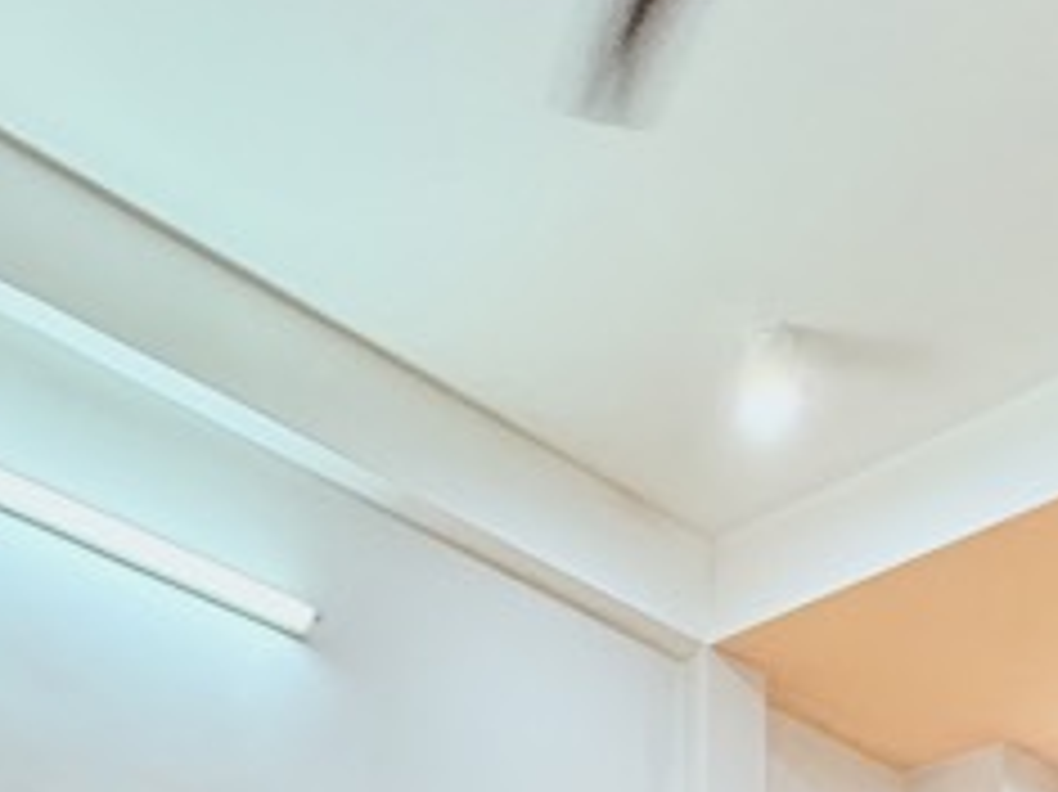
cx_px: 500
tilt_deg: +1.7
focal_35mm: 61
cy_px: 1485
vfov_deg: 18.2
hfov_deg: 31.7
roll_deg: -0.8
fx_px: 1863
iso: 400
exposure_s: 1/50
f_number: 2.2
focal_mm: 2.22
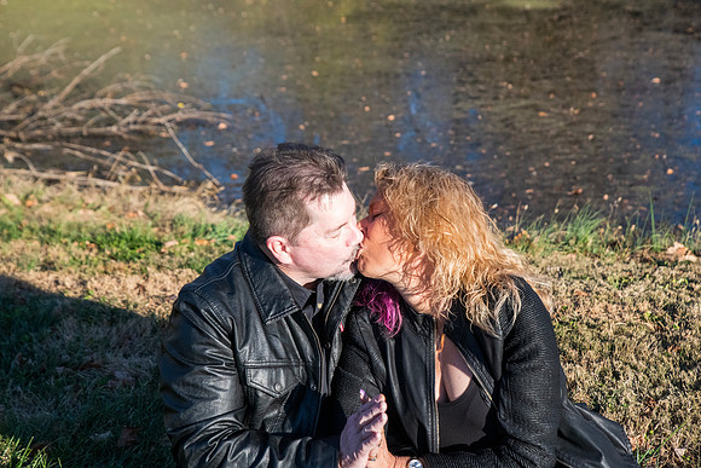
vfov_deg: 20.6
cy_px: 234
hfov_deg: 30.5
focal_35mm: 66
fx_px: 1285
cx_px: 350
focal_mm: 66
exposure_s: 1/4000
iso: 2000
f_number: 6.3
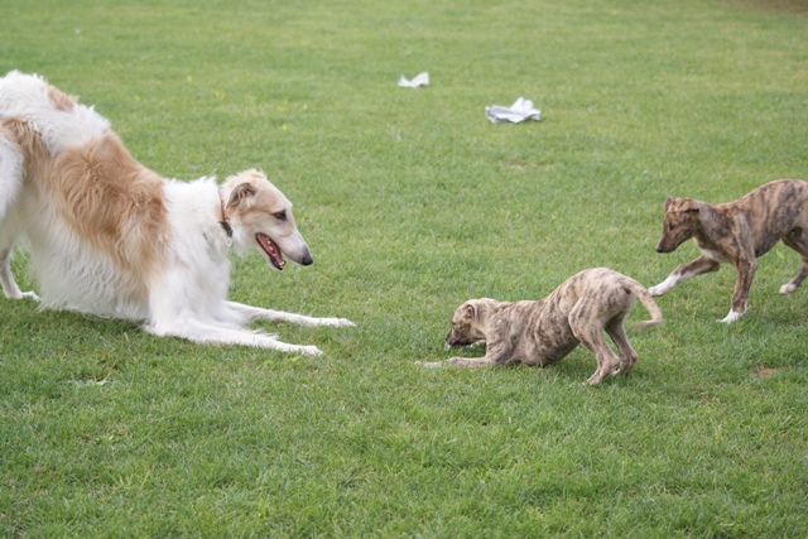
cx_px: 404
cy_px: 270
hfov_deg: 19.5
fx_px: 2357
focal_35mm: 105
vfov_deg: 13.0
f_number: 4.5
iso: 100
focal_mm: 70
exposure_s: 1/160
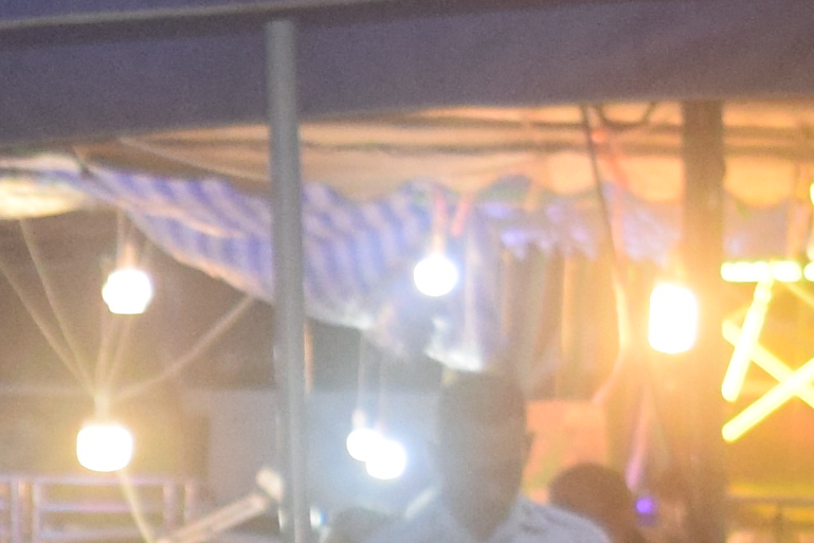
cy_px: 1310
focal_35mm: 316
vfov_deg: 4.3
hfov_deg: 6.3
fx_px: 7144
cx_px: -849
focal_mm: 27
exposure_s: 1/60
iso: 1100
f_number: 4
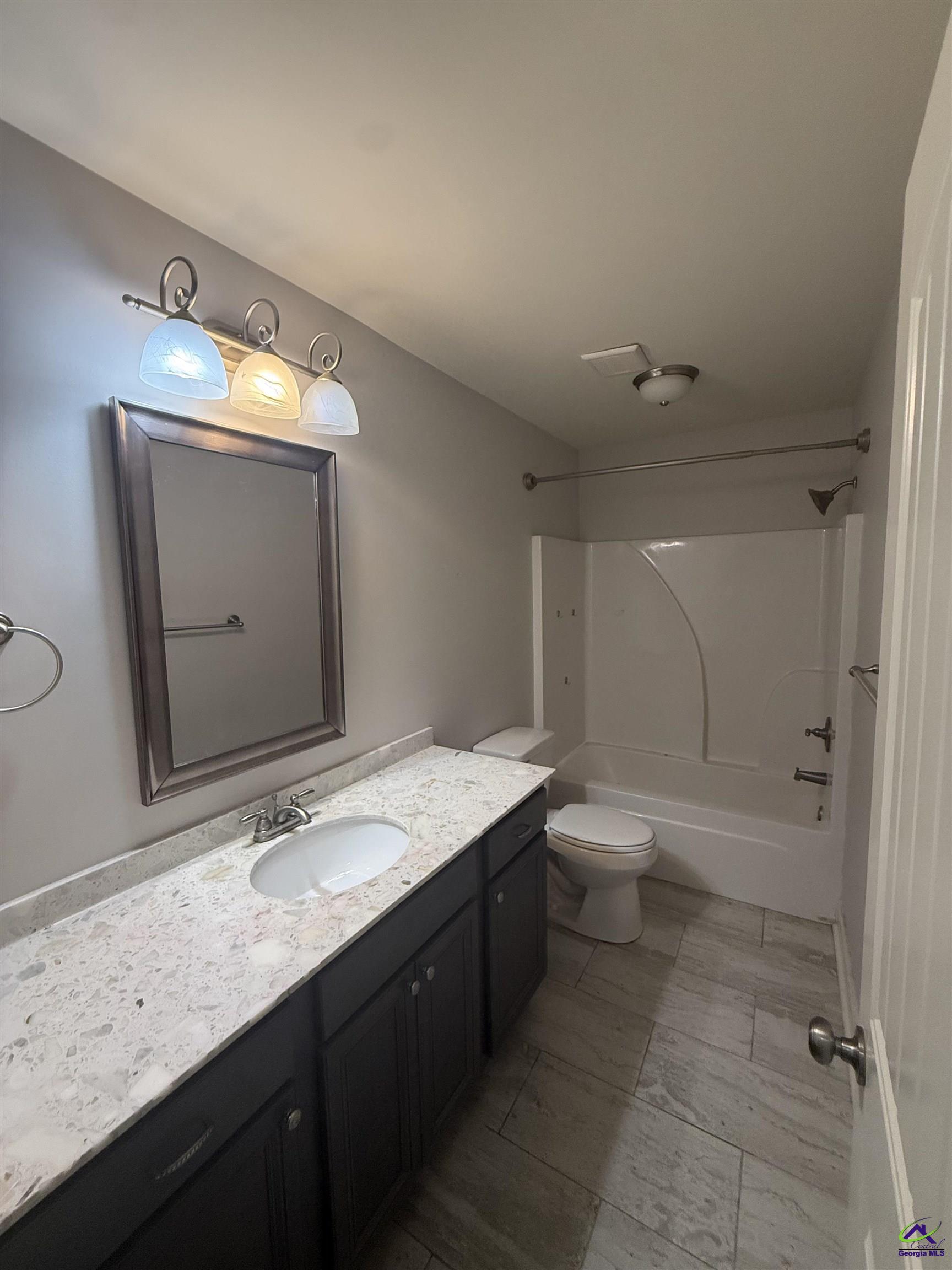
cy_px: 635
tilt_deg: -5.5
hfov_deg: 85.7
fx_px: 513
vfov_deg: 102.1
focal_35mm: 14
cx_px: 476
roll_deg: +1.5
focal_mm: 2.22
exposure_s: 1/120
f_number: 2.2
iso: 320
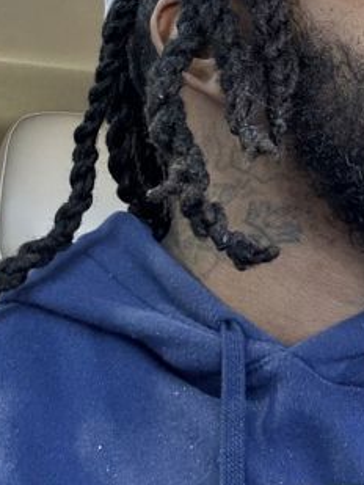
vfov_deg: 31.8
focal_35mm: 57
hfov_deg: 25.2
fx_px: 799
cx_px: 301
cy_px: 29
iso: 80
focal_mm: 2.69
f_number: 1.9
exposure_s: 1/71
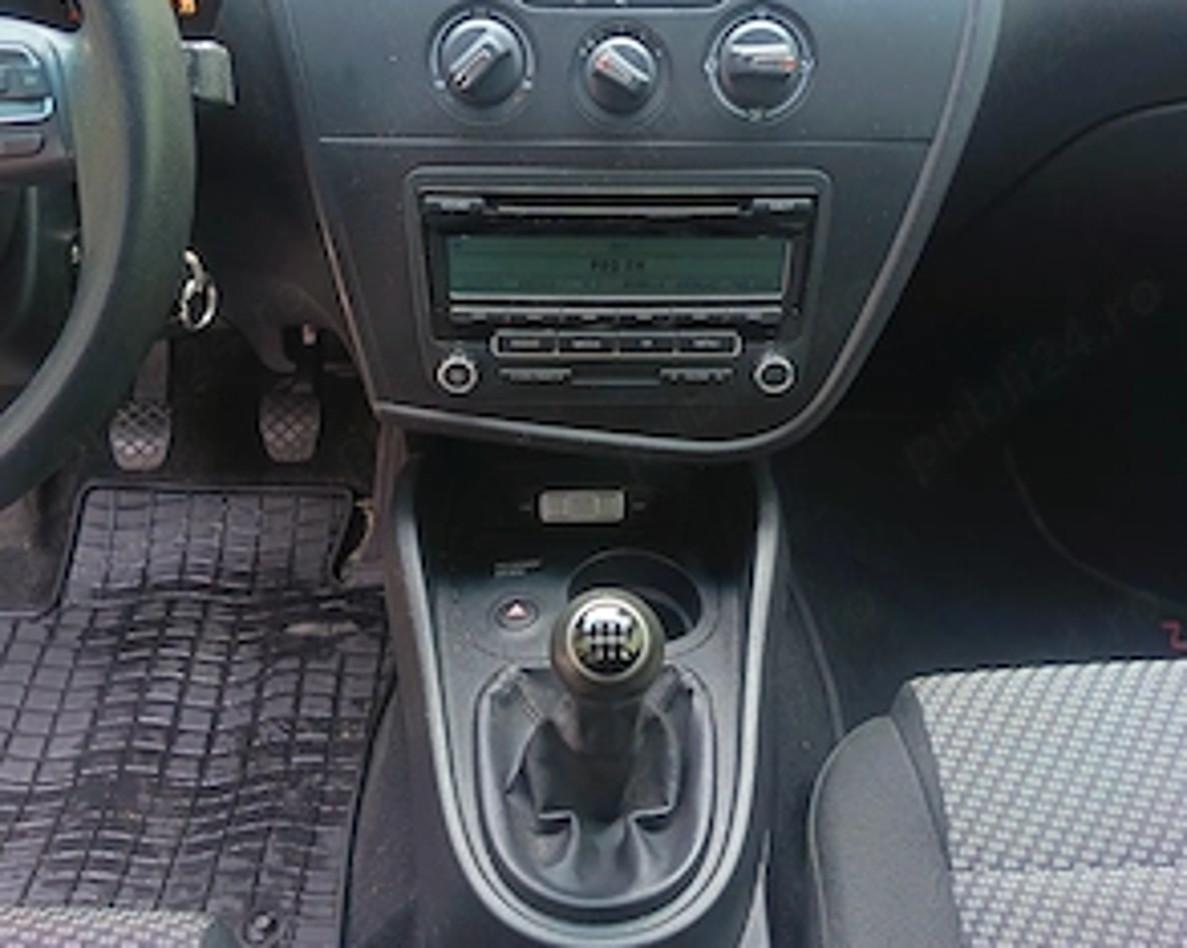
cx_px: 604
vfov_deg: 45.7
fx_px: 1123
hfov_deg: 55.7
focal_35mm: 32
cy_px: 442
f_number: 1.75
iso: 1542
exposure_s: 1/100
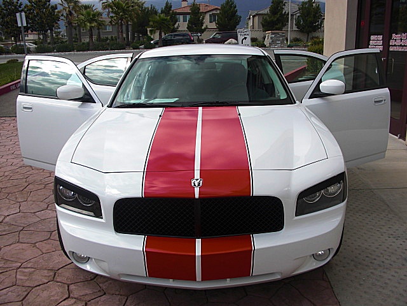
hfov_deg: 51.4
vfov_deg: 39.7
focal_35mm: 36
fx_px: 423
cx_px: 204
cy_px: 153
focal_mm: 6.3
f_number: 7.9
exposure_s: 1/125
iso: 50
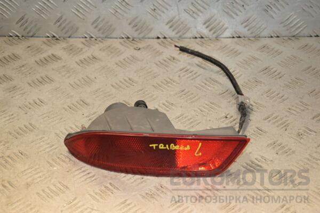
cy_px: 106
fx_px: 693
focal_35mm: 78
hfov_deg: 26.0
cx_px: 160
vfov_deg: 17.5
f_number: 7.1
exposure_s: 1/200
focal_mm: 52
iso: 800
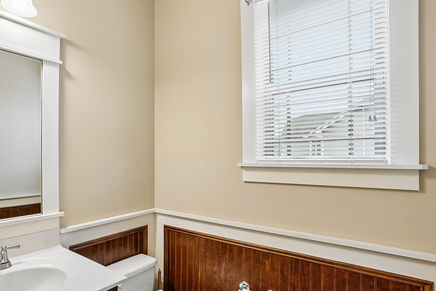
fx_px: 242
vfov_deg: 61.8
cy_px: 158
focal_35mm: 20
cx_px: 155
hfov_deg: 81.9
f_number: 8
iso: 400
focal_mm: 10
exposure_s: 1/5
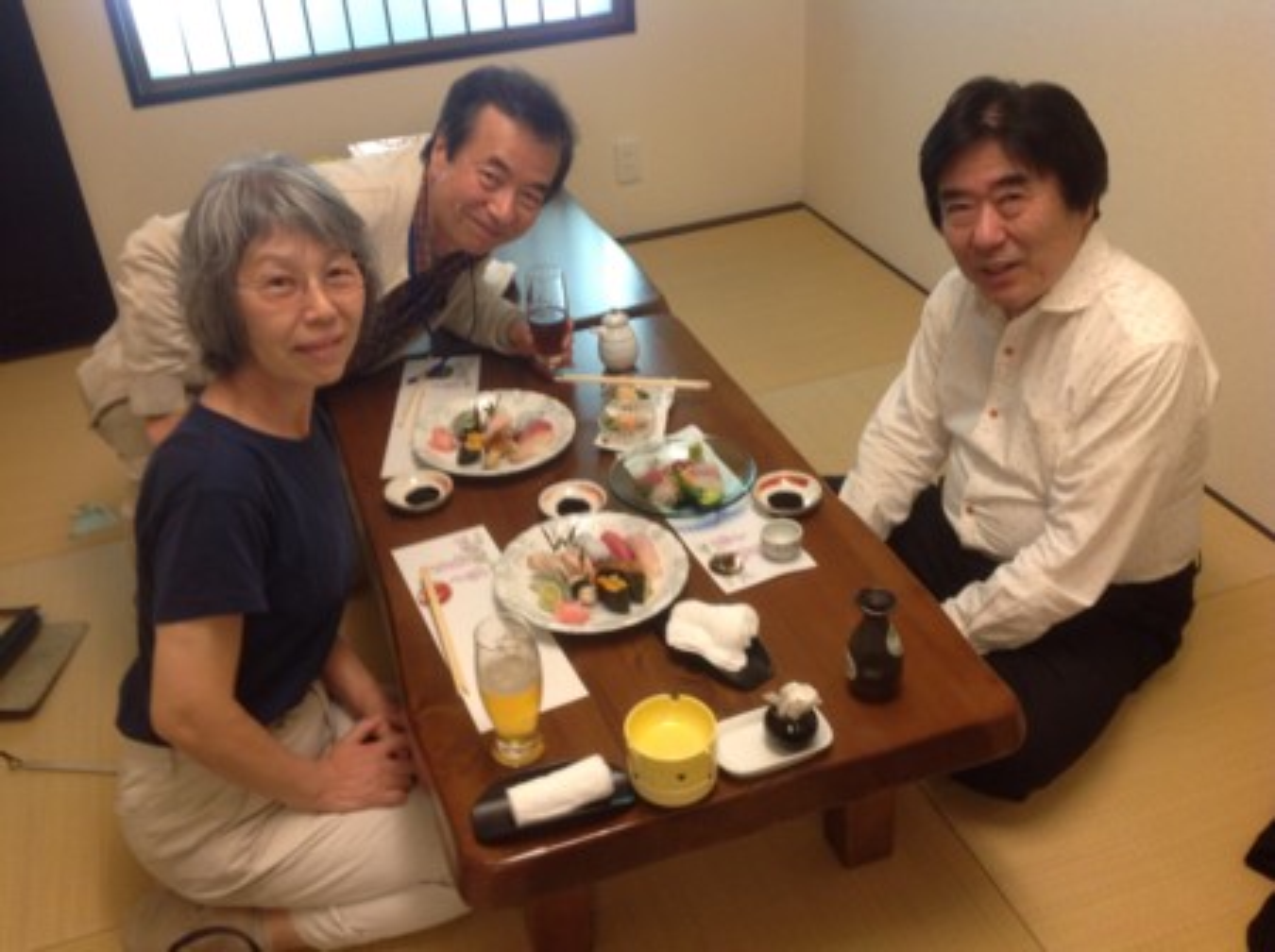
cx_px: 638
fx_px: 1287
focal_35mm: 35
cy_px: 476
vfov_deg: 40.6
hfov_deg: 52.7
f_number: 2.4
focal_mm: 4.28
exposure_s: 1/15
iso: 100
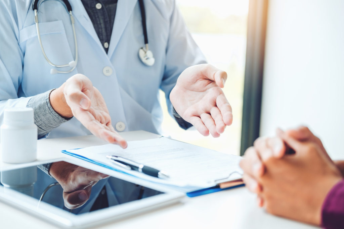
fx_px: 506
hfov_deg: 37.5
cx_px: 172
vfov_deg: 25.5
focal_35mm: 53
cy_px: 114
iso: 100
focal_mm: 35
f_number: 2
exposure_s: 1/320
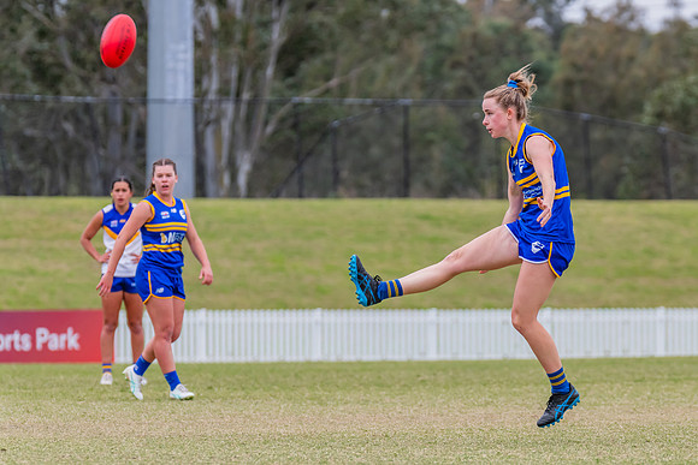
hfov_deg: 5.7
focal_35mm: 359
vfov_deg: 3.8
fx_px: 6953
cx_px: 426
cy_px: 284
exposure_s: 1/1250
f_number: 7.1
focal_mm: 290
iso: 800
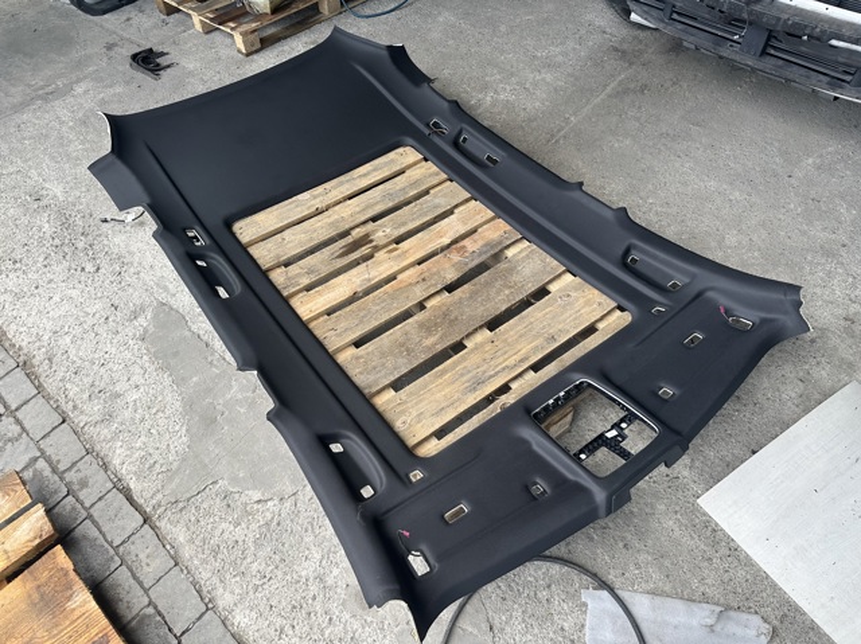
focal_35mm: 24
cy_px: 322
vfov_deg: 56.8
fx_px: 597
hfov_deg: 71.6
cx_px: 430
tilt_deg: -51.5
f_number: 1.78
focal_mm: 6.86
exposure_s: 1/412
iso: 80
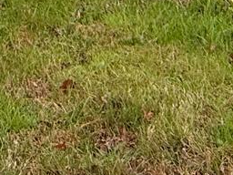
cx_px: 86
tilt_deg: +3.0
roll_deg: -2.1
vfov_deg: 10.4
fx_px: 754
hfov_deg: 17.5
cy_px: -311
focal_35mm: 112
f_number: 2.2
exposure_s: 1/274
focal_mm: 2.22
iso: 50
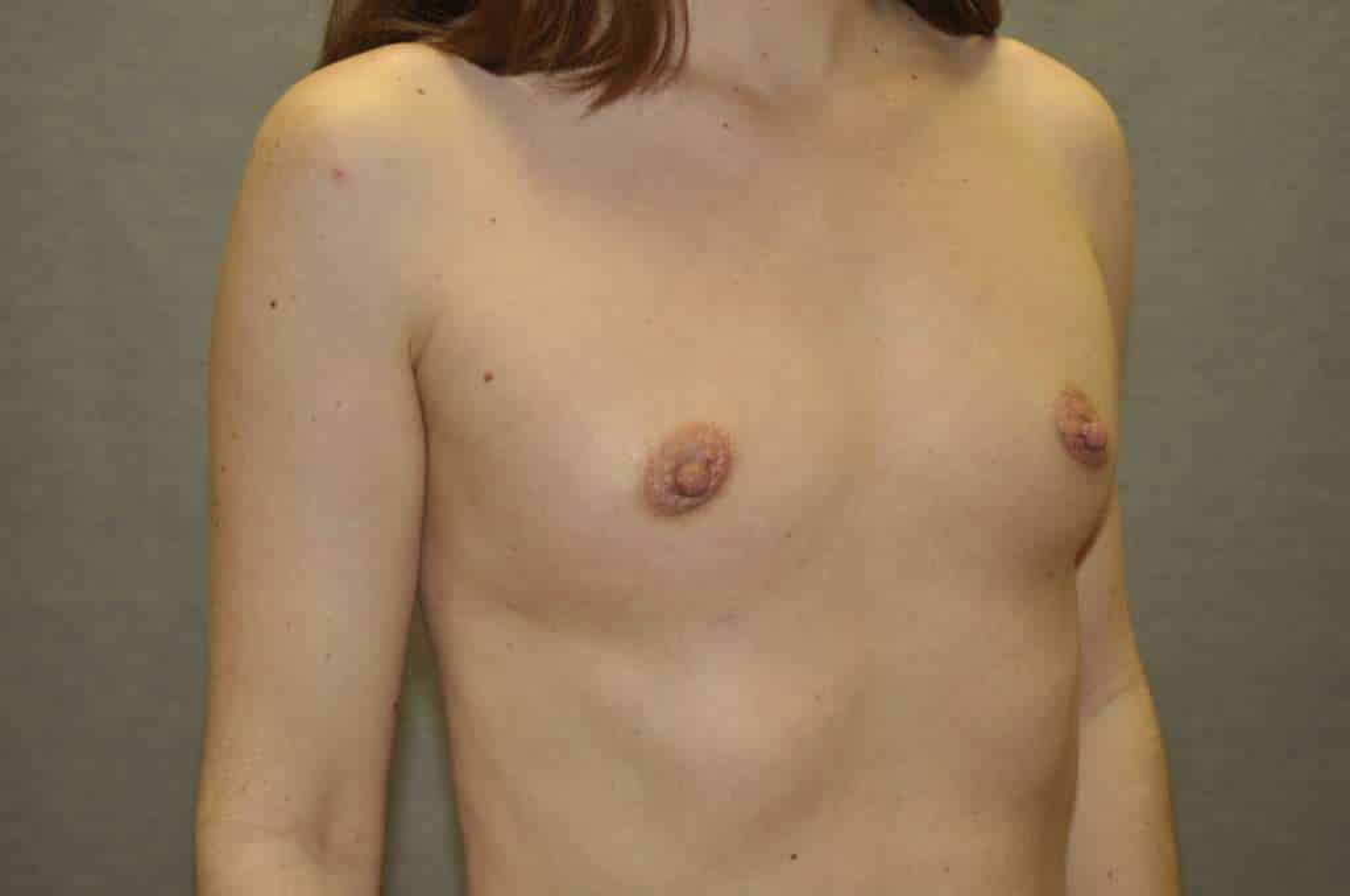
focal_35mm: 66
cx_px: 675
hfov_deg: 30.5
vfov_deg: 20.6
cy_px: 448
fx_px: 2472
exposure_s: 1/60
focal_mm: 44
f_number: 4.2
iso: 400
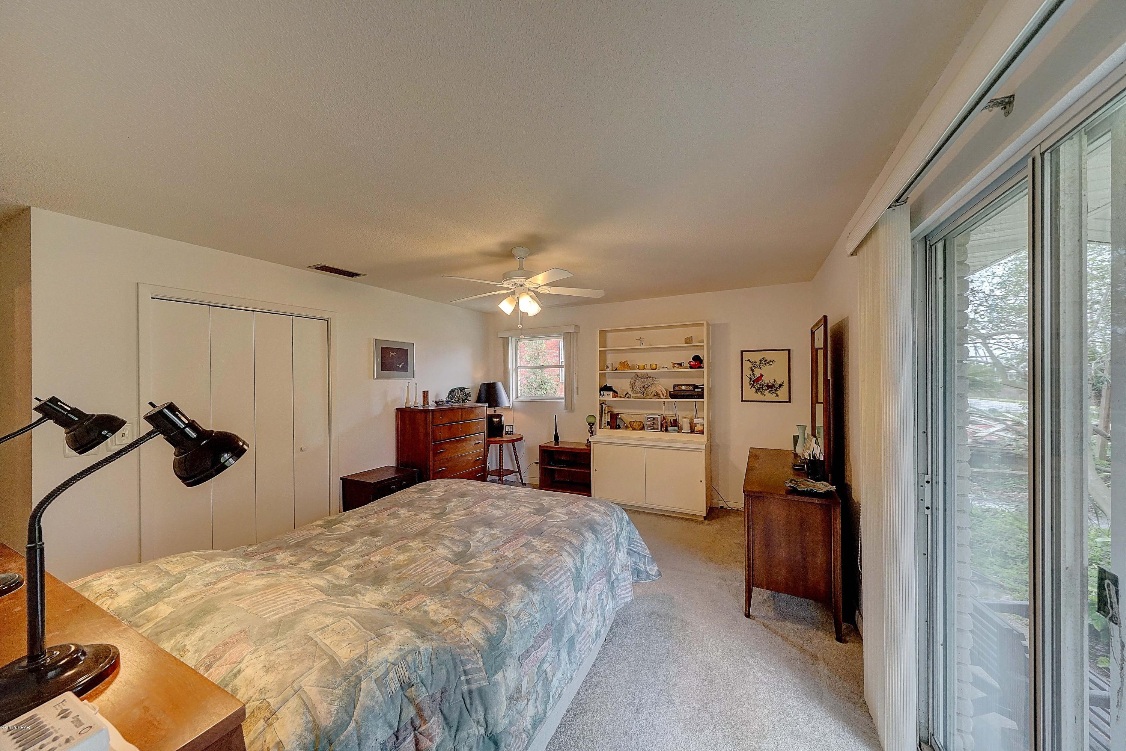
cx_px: 563
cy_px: 376
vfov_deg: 90.0
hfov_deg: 112.6
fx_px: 375
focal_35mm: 12
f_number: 8
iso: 1250
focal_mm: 12
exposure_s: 1/60
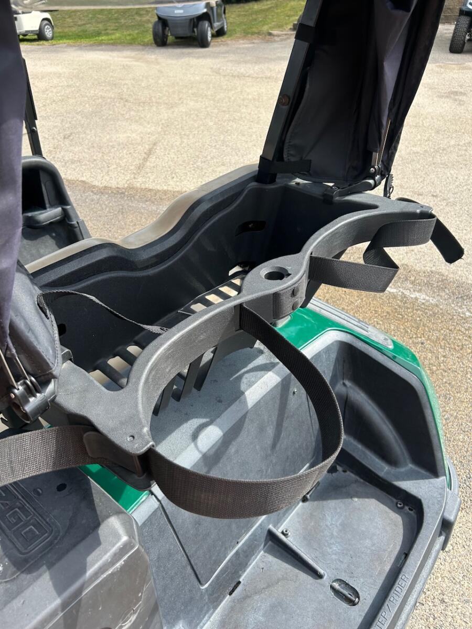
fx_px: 473
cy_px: 314
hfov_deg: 53.1
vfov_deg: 67.3
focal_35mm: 26
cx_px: 236
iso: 50
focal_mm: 5.7
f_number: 1.5
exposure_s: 1/1531
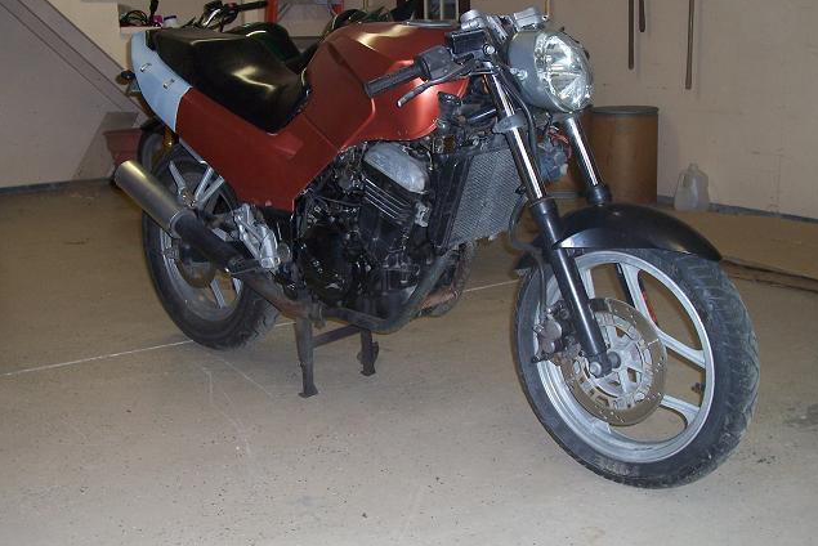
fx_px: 1000
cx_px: 410
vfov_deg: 30.5
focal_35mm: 44
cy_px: 238
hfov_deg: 44.5
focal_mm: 7
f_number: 3
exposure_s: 1/60
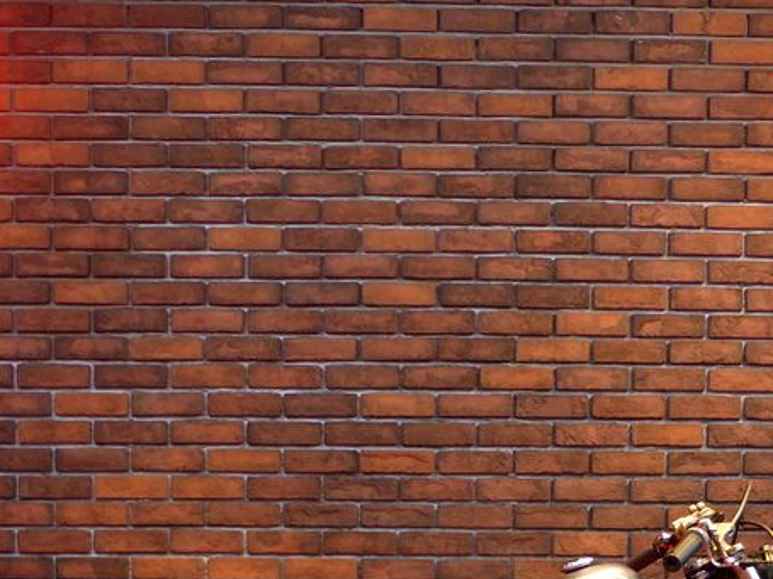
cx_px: 477
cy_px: 587
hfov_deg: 29.3
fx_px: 1473
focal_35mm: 66
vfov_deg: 21.4
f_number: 3.3
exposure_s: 1/1.6
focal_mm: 4.3
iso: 100
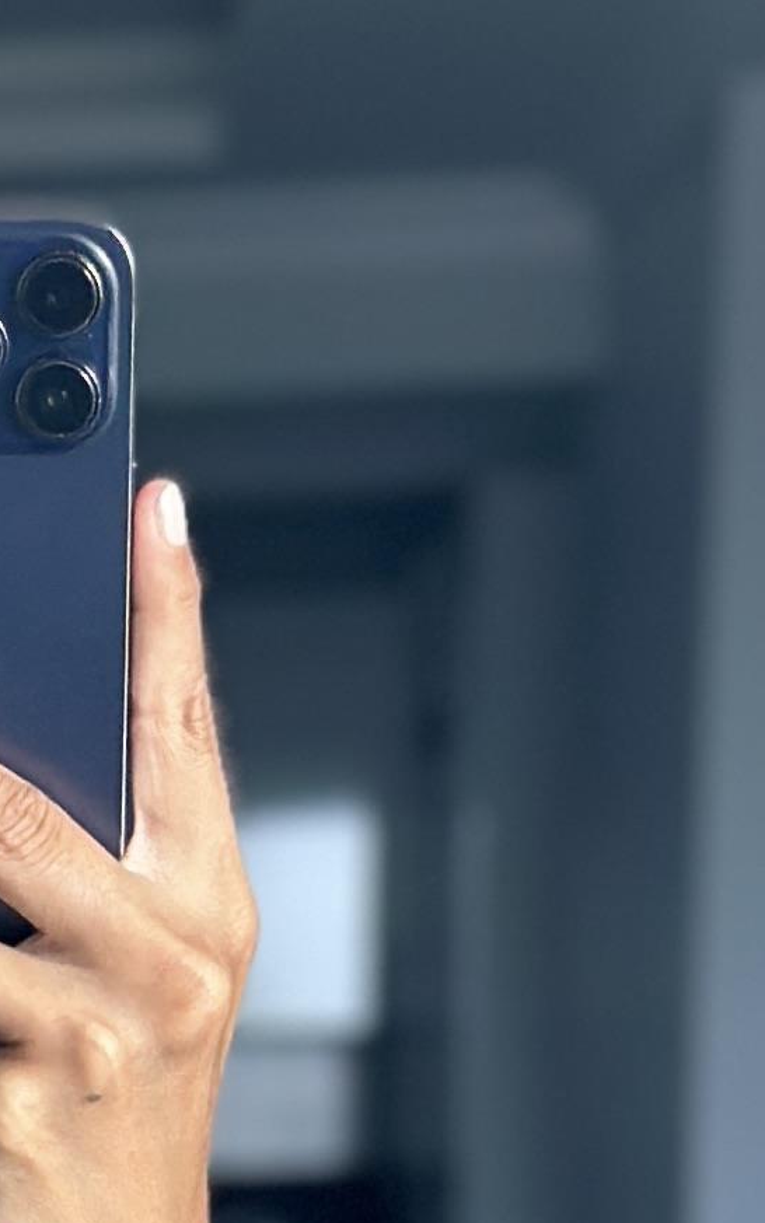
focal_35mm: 235
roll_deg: +1.7
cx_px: -488
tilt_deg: -16.0
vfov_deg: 8.6
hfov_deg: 5.5
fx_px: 7835
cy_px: 2184
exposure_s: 1/135
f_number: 1.78
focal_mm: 6.86
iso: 100
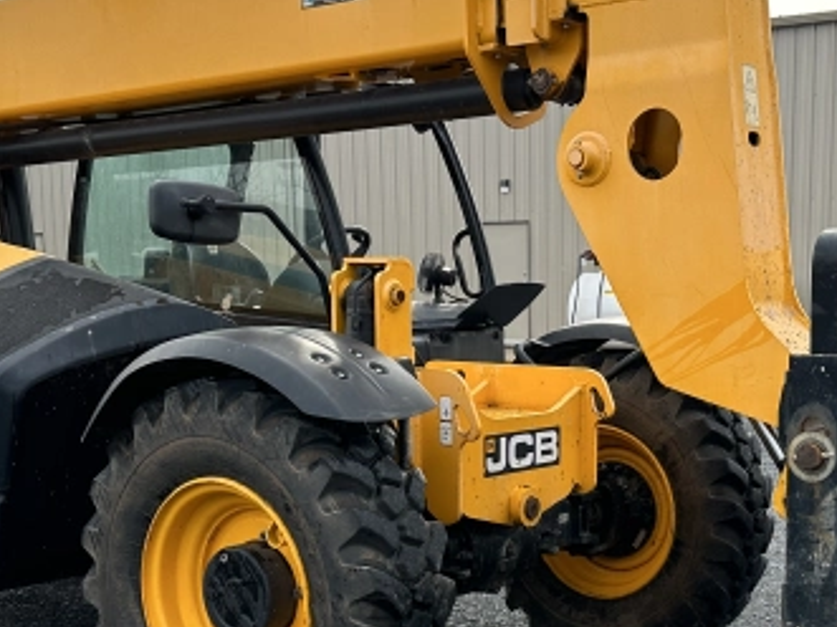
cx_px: 521
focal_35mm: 58
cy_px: 468
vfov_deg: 24.9
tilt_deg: -7.8
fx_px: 1402
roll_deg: +0.4
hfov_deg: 33.1
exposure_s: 1/1029
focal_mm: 6.86
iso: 80
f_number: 1.78
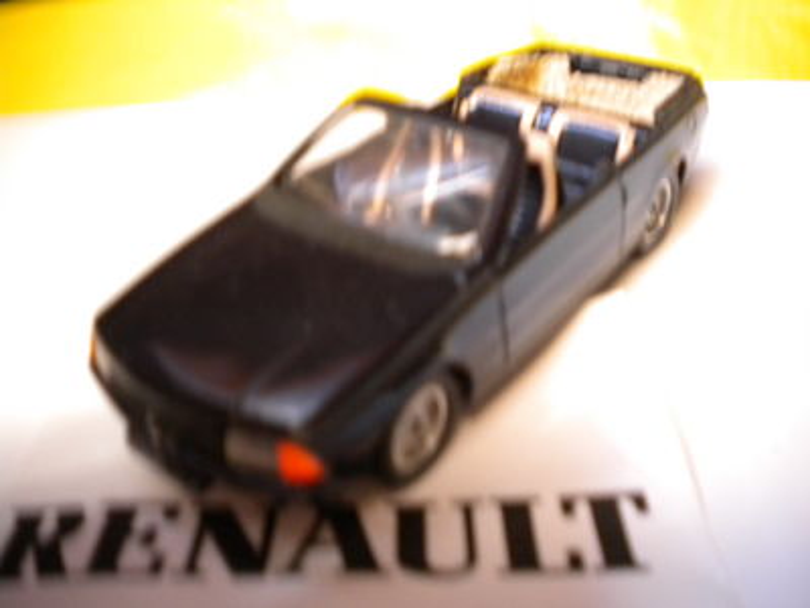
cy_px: 304
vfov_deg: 40.7
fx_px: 819
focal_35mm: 35
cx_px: 405
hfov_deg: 52.6
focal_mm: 6.3
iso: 400
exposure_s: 1/13
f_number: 3.1
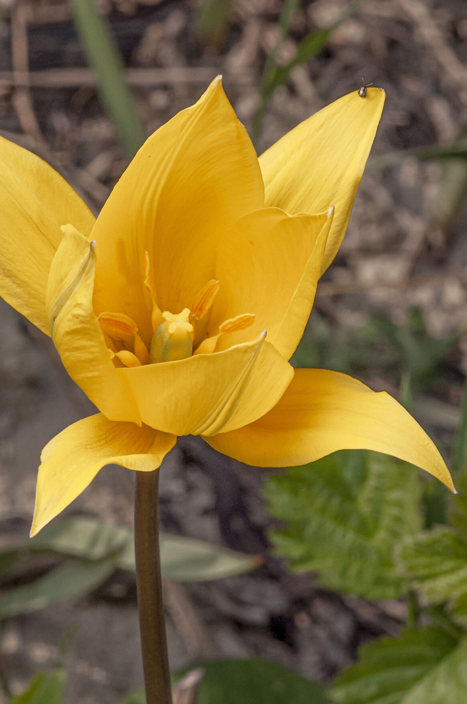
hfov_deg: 4.4
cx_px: 175
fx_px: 6028
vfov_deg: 6.7
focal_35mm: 309
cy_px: 298
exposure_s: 1/200
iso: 320
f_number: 25
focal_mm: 150
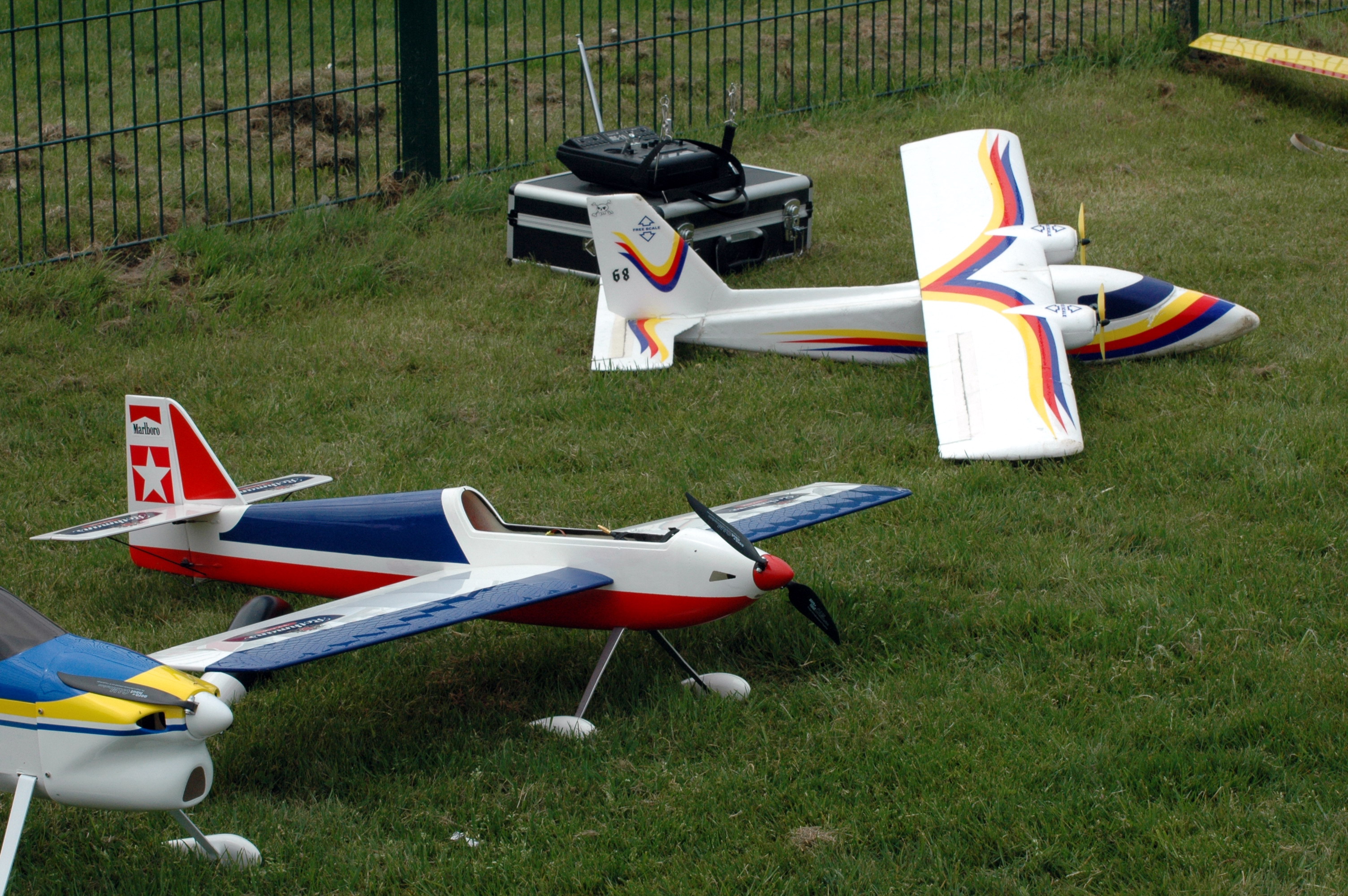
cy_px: 448
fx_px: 3928
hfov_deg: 19.5
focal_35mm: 105
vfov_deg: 13.0
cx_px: 674
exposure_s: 1/320
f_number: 18
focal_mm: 70
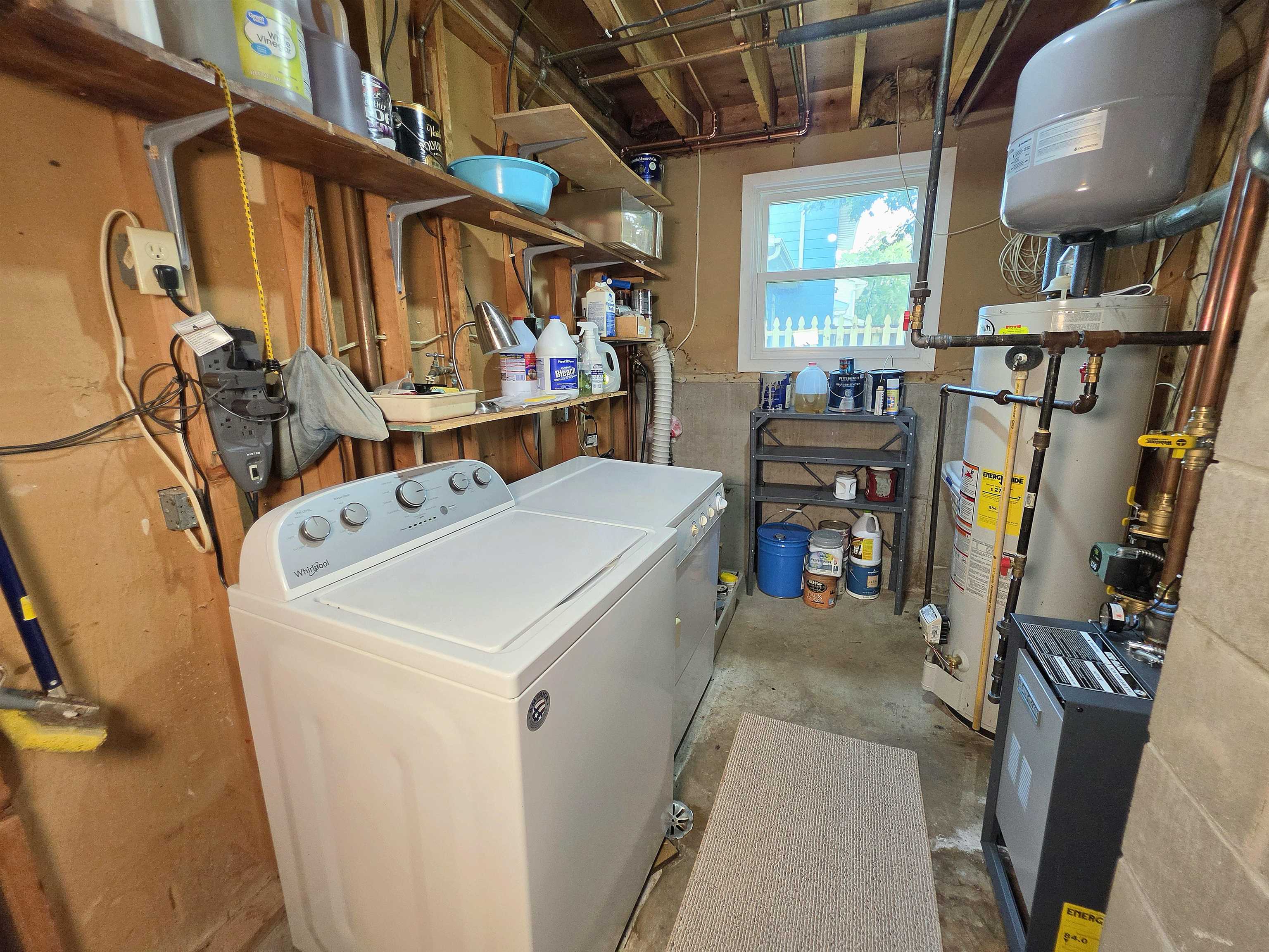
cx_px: 634
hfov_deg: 106.2
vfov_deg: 89.9
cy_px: 476
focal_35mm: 13
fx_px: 477
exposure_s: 1/120
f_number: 1.9
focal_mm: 2.2
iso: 320
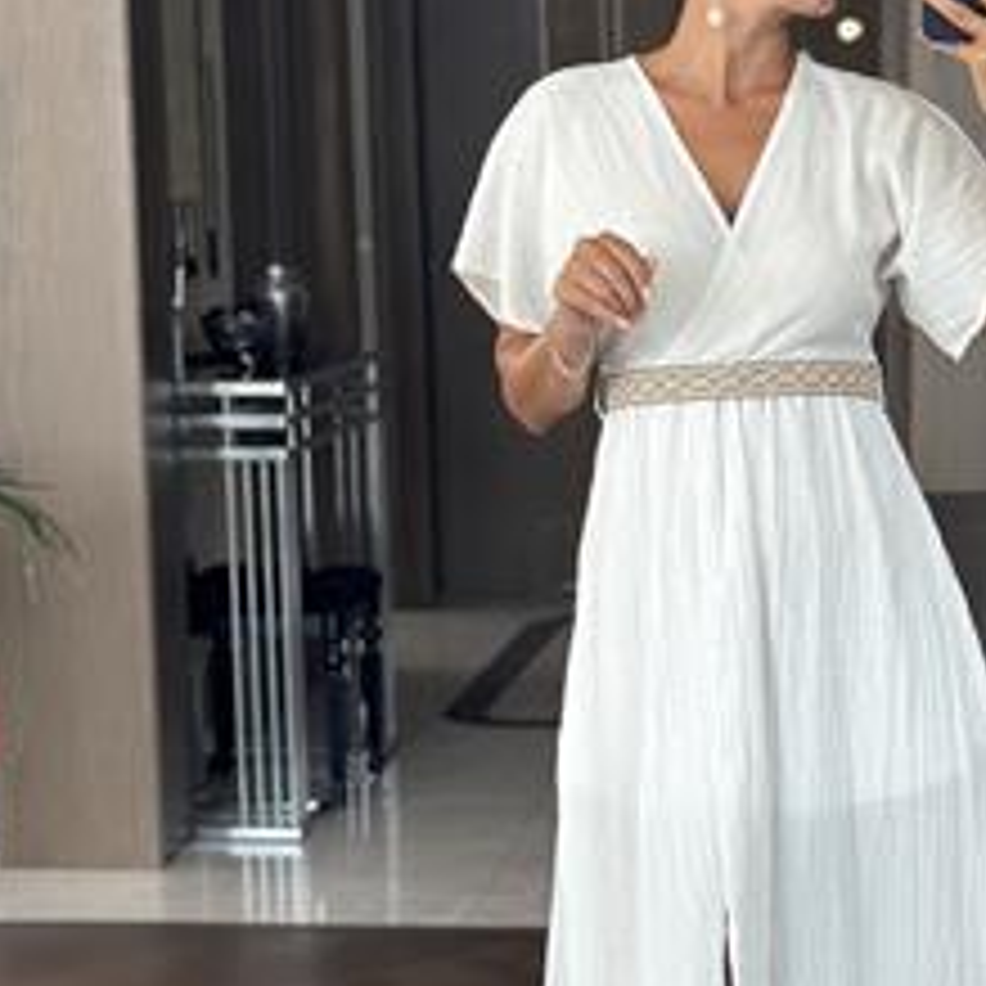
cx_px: 842
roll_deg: -0.2
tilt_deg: -16.9
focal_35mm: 98
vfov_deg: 17.7
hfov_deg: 17.5
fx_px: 3158
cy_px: 626
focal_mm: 6.86
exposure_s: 1/146
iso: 100
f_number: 1.78
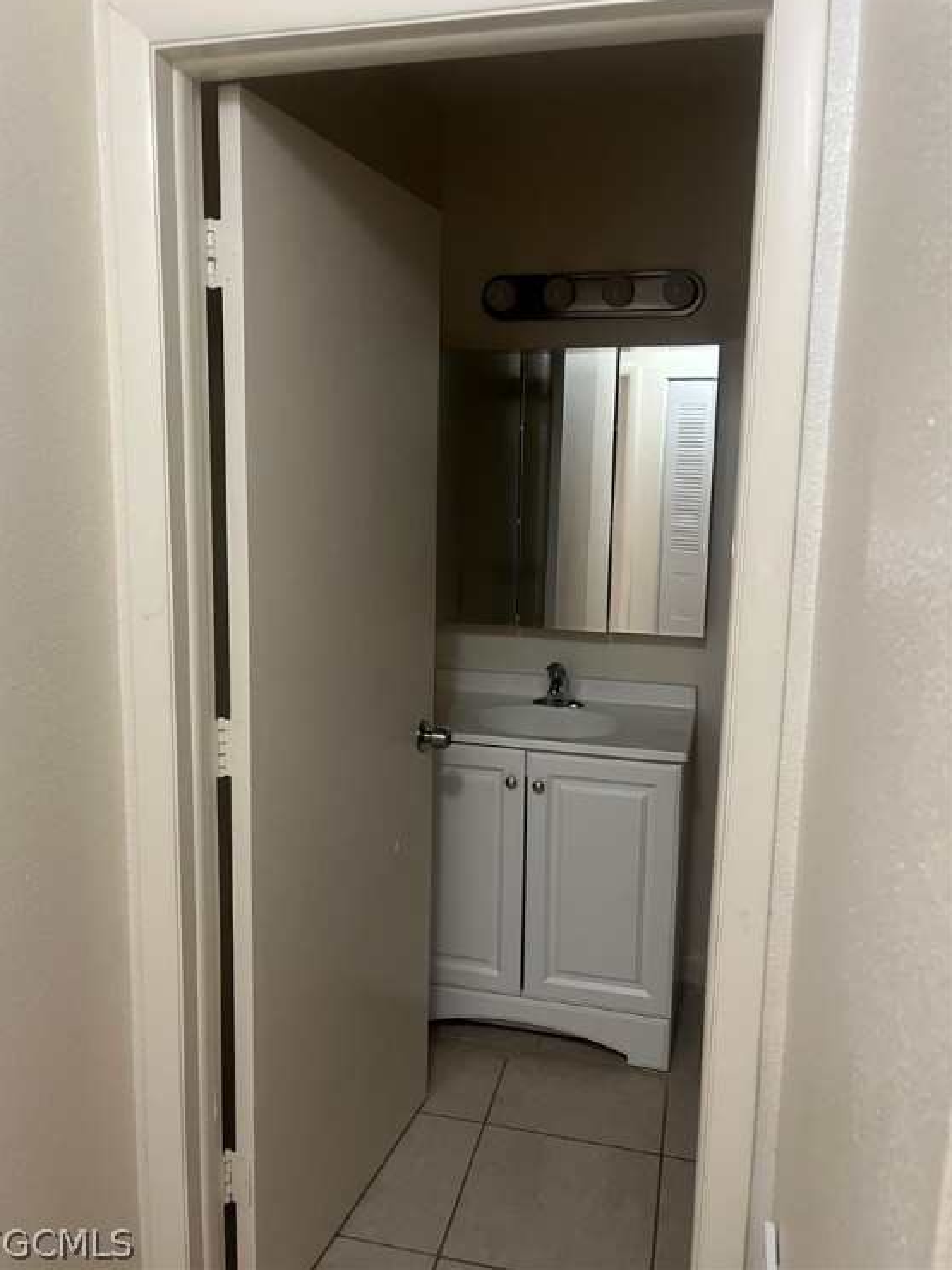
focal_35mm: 27
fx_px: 990
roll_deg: +0.3
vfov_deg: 65.3
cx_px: 465
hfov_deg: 51.3
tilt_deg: -9.6
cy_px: 613
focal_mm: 5.1
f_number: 1.6
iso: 320
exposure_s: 1/60
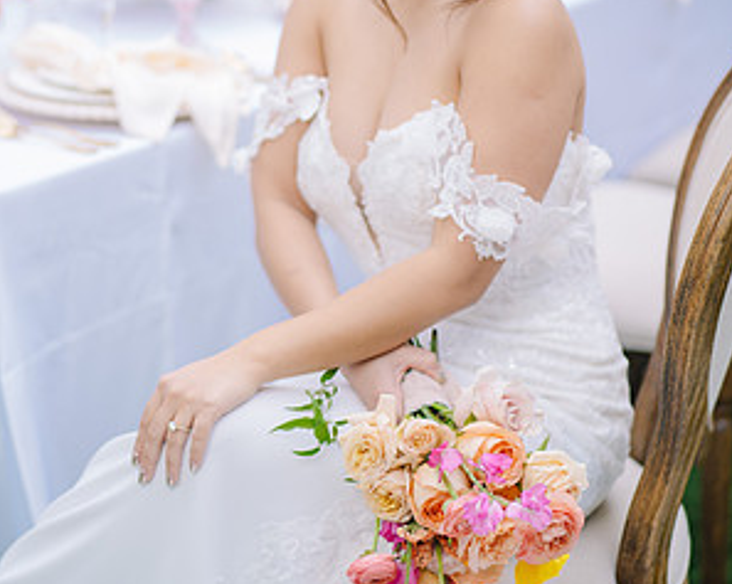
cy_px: 128
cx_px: 367
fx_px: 2619
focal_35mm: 121
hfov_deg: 15.9
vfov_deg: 12.7
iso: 50
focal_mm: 85
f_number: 2
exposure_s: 1/160
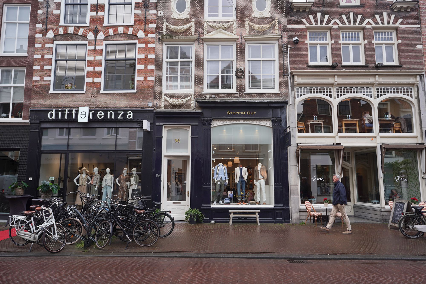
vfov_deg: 53.1
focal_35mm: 24
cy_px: 142
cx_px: 213
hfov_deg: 73.7
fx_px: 284
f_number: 11
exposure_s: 1/100
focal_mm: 24
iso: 100
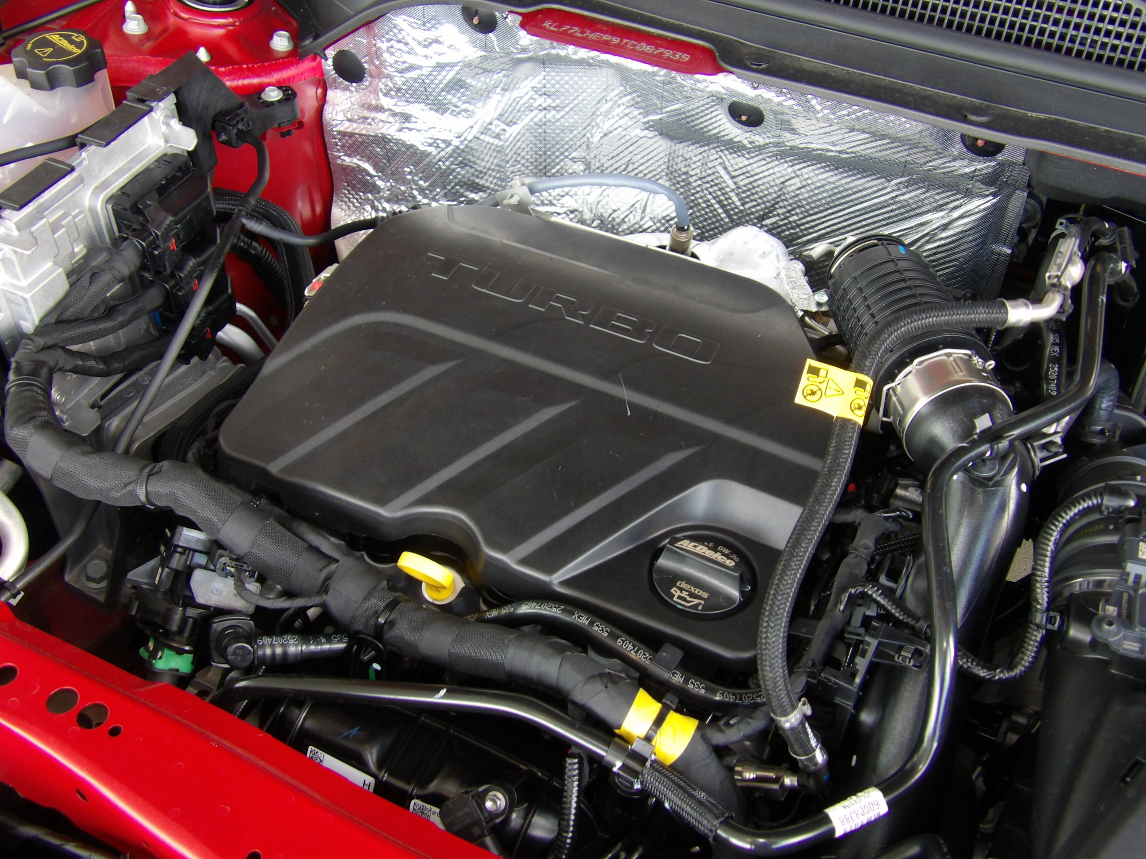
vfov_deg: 36.8
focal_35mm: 39
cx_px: 573
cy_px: 430
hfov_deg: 47.9
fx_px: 1291
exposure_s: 1/33
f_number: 3.7
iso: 200
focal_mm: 7
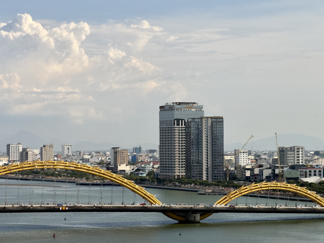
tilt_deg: -0.5
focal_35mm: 120
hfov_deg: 16.4
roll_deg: +1.1
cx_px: 130
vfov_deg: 12.3
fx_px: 1123
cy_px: 137
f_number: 2.8
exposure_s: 1/638
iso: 32
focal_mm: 16.89
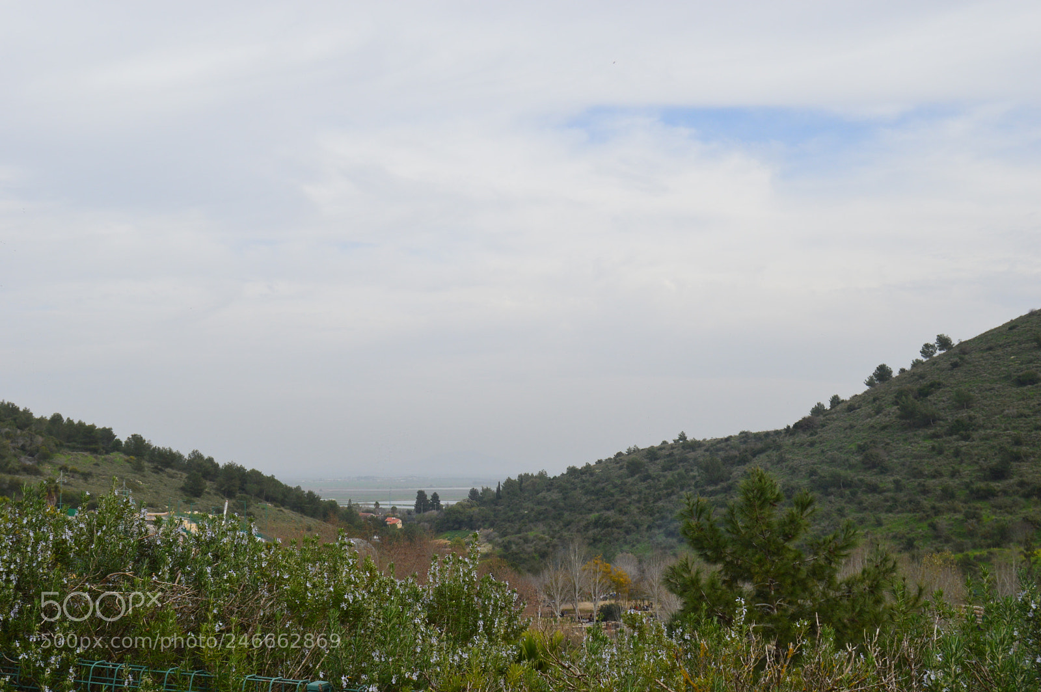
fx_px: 1127
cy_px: 346
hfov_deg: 49.6
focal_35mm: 39
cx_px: 520
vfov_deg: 34.2
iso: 400
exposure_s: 1/320
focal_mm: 26
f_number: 11
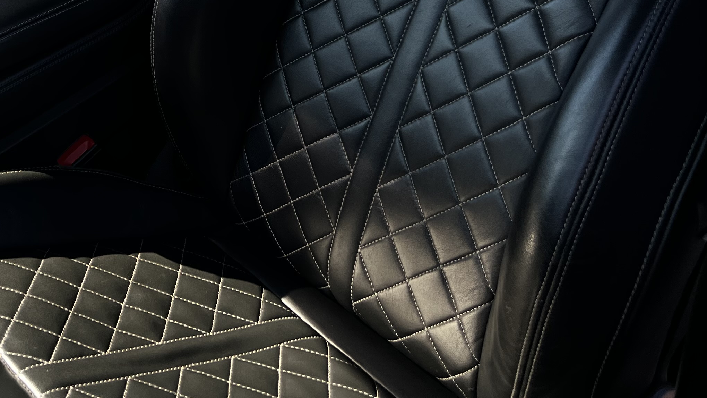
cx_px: 105
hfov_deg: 35.5
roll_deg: +1.6
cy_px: -99
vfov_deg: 19.9
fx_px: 1050
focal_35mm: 56
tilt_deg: -21.0
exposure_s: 1/846
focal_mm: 5.7
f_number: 1.5
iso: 50
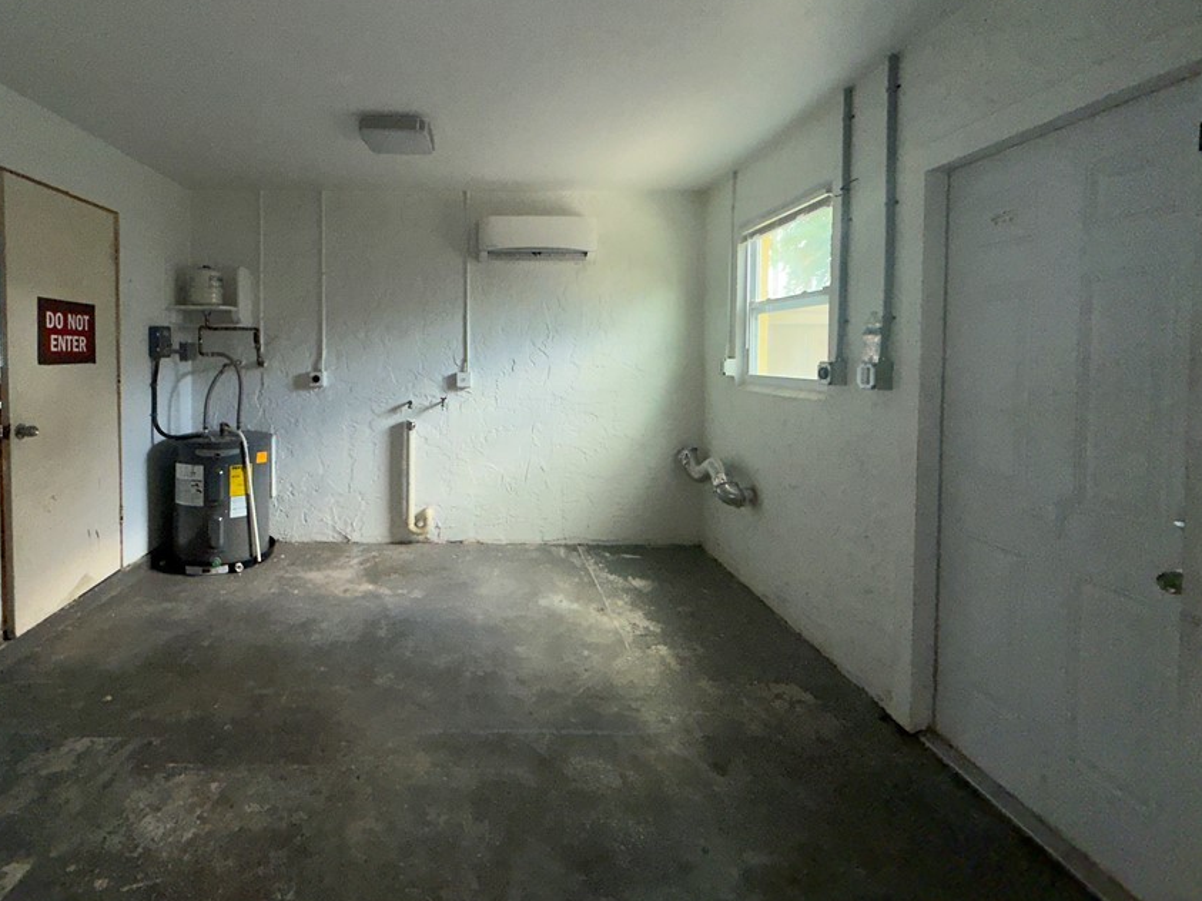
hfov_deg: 89.9
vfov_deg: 74.0
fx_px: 590
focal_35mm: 17
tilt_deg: -0.8
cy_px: 368
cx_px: 485
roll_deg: -0.2
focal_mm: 2.22
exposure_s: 1/121
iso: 200
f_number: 2.2
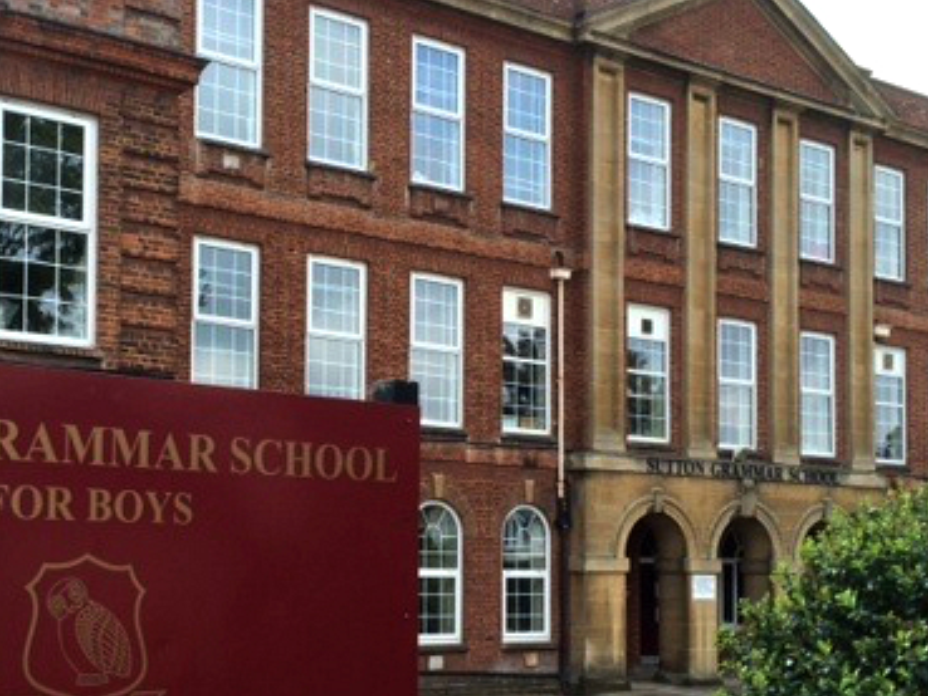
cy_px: 500
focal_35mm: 52
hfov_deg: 36.4
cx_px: 309
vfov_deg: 27.7
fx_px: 1394
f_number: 2.2
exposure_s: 1/612
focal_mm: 4.12
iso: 32
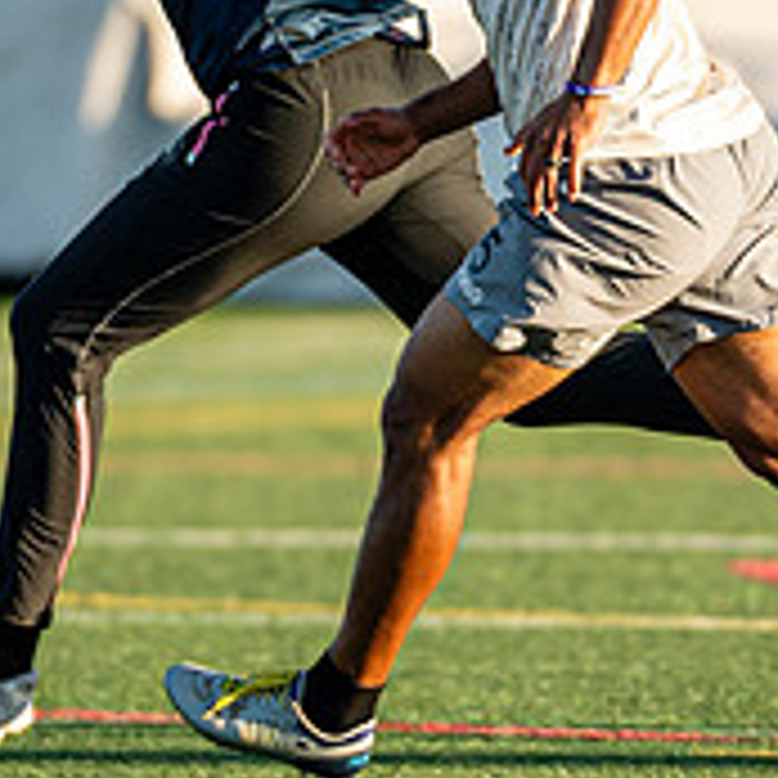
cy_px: 306
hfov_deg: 1.4
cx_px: 511
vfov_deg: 1.4
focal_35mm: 1261
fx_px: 32064
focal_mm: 300
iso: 180
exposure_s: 1/1250
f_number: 3.2
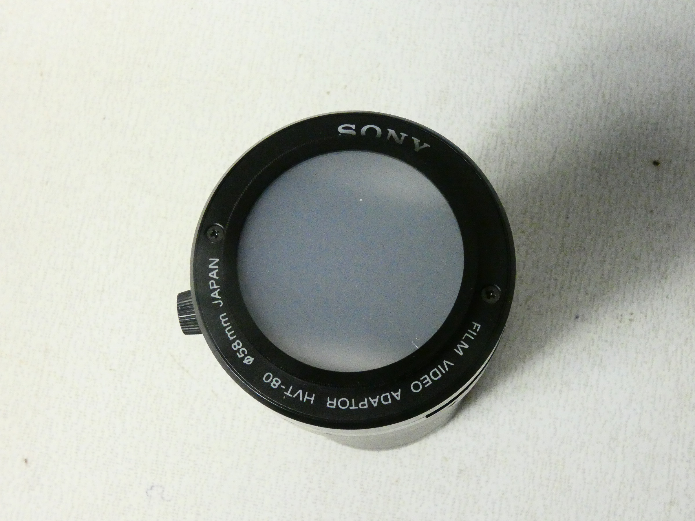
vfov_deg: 25.2
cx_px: 348
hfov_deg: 33.2
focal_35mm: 58
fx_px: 1164
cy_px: 260
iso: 1600
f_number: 5.6
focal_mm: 10.4
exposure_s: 1/160
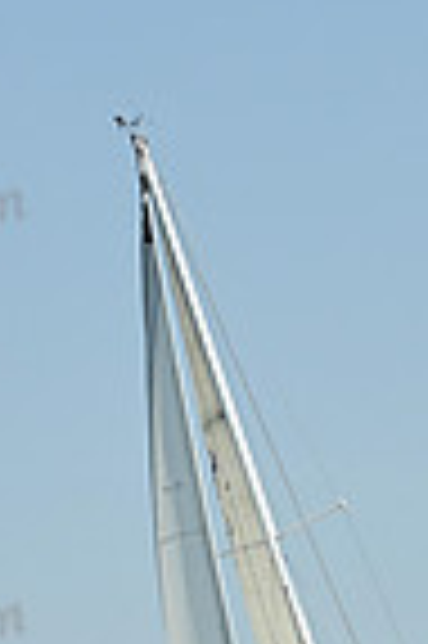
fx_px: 6667
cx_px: 259
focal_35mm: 373
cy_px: 856
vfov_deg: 5.5
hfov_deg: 3.7
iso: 320
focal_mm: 92
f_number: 10
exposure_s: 1/1250
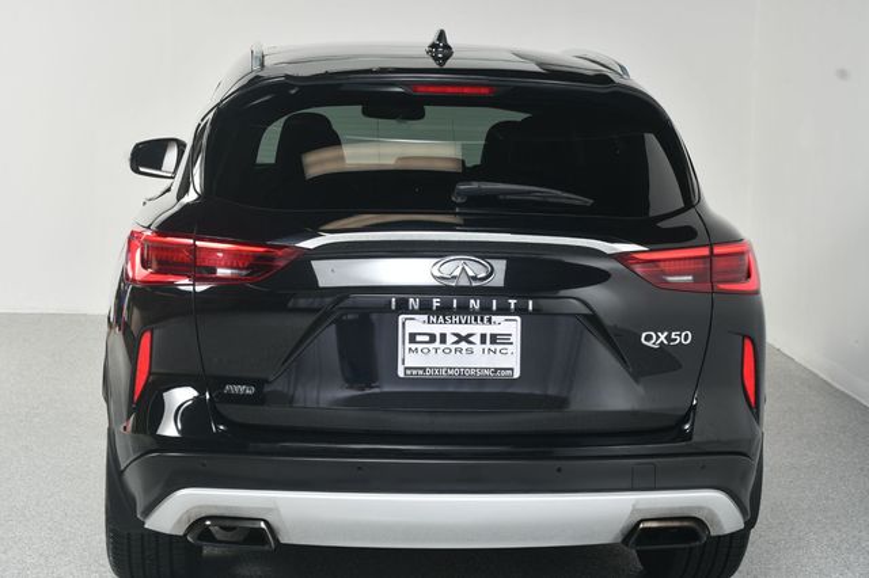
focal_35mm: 67
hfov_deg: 30.1
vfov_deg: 20.3
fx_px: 1616
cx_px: 434
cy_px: 289
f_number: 9
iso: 100
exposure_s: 1/160
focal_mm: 45
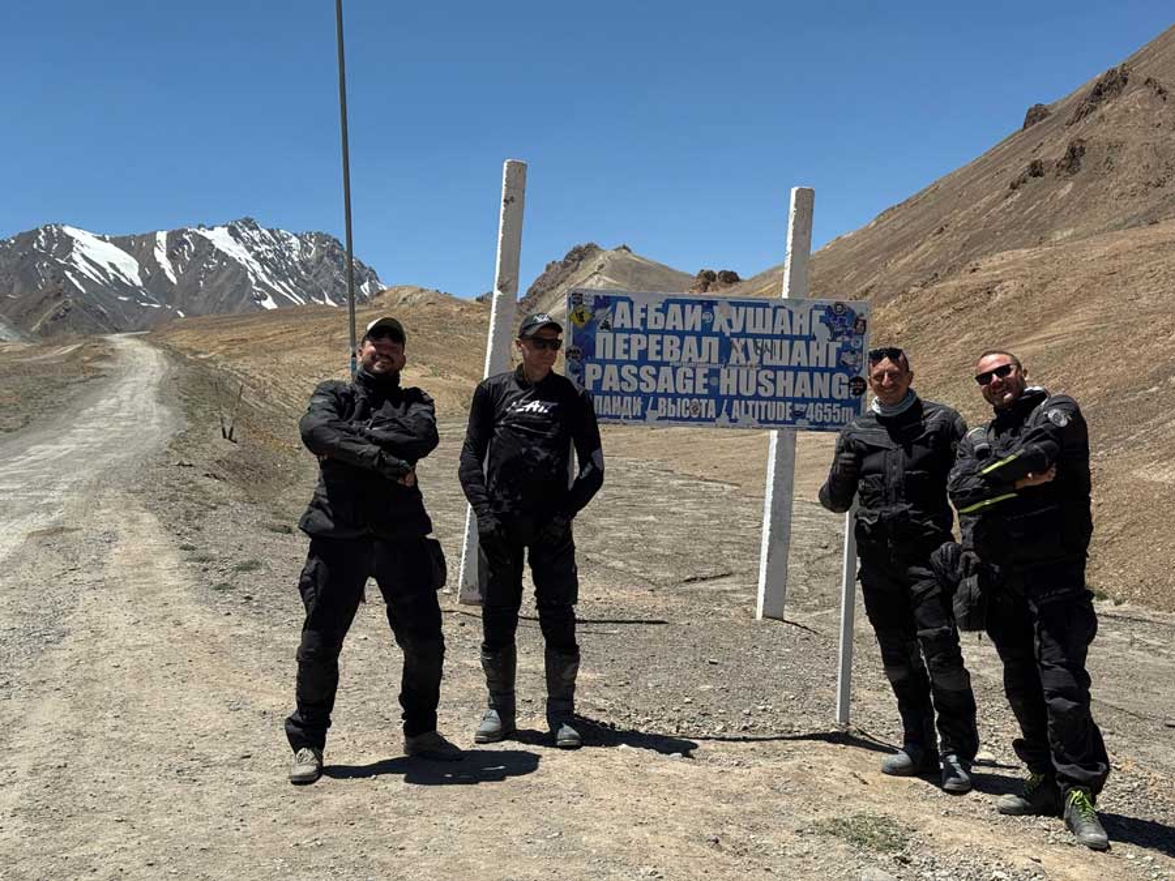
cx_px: 588
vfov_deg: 30.3
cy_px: 440
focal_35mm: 48
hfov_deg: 39.7
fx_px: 1629
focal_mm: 6.76
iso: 64
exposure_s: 1/4975
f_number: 1.78
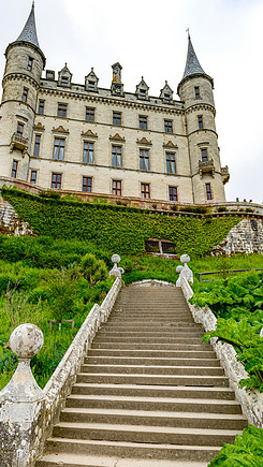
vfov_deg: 71.9
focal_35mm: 26
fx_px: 322
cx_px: 113
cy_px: 231
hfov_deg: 44.3
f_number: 8
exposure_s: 1/200
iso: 160
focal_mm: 24
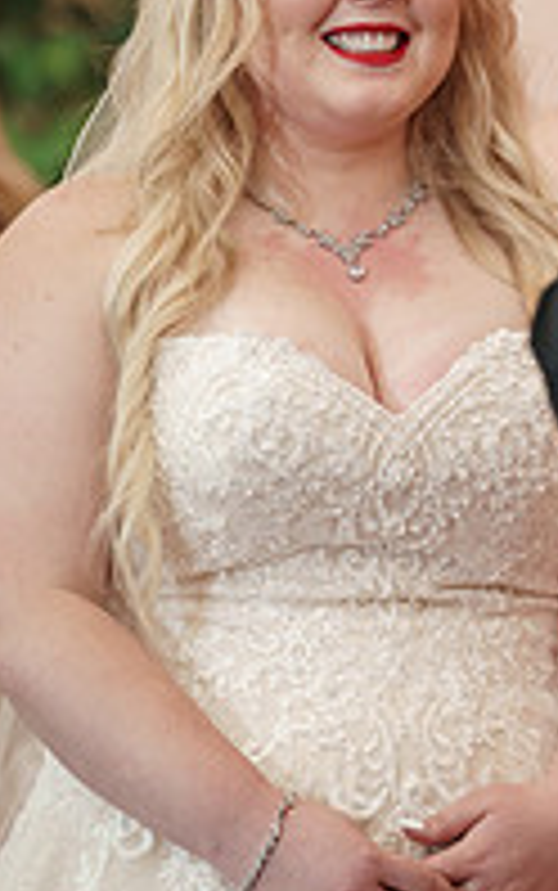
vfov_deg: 4.6
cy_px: 270
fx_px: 11079
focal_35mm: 456
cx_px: 585
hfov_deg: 2.9
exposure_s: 1/100
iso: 2000
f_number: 4
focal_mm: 197
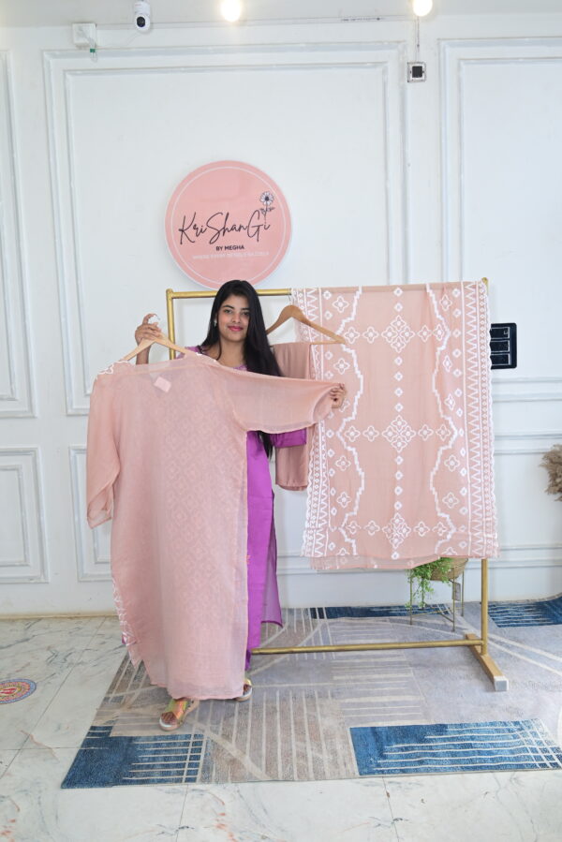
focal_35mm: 29
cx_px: 281
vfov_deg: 63.6
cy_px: 421
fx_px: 679
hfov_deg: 45.0
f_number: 6.3
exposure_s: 1/160
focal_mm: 29
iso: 500
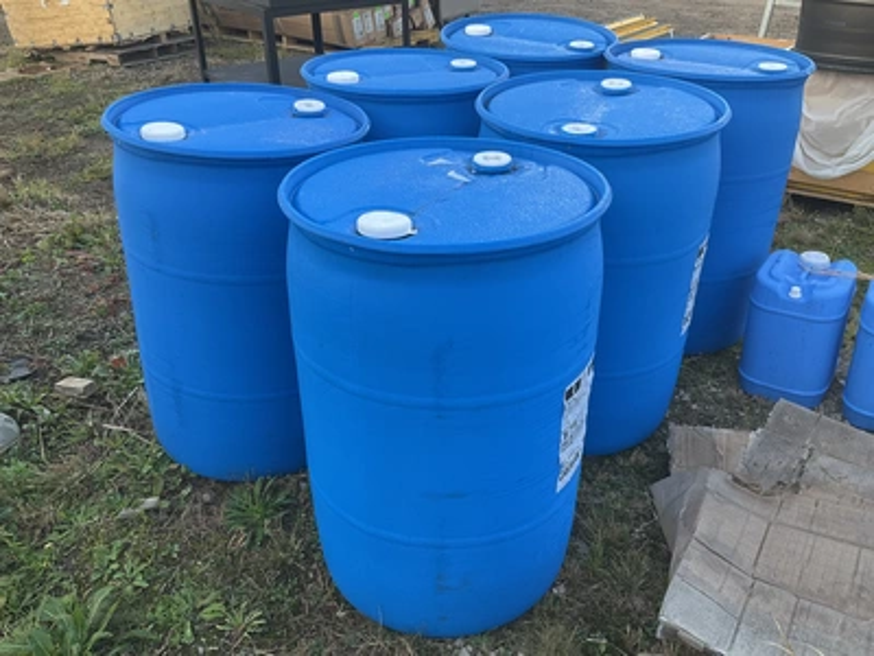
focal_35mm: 29
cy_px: 328
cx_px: 437
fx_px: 732
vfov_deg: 48.2
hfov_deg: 61.7
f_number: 1.8
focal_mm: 3
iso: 40
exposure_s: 1/122
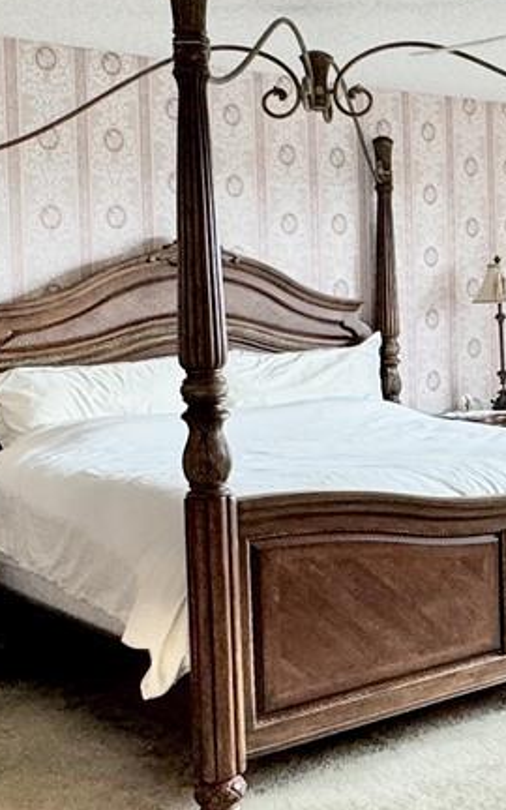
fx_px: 1214
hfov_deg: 21.3
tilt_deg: -2.3
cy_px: 349
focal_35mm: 55
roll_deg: +0.8
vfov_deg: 36.8
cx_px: 663
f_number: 2.2
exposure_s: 1/120
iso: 200
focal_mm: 2.22
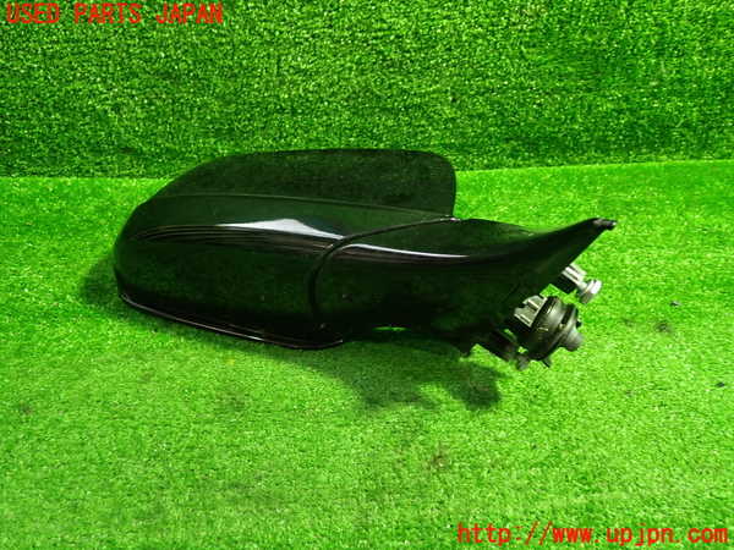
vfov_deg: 46.8
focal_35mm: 30
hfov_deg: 60.0
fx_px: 636
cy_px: 275
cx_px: 367
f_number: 2.3
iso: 500
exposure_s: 1/30
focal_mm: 5.4
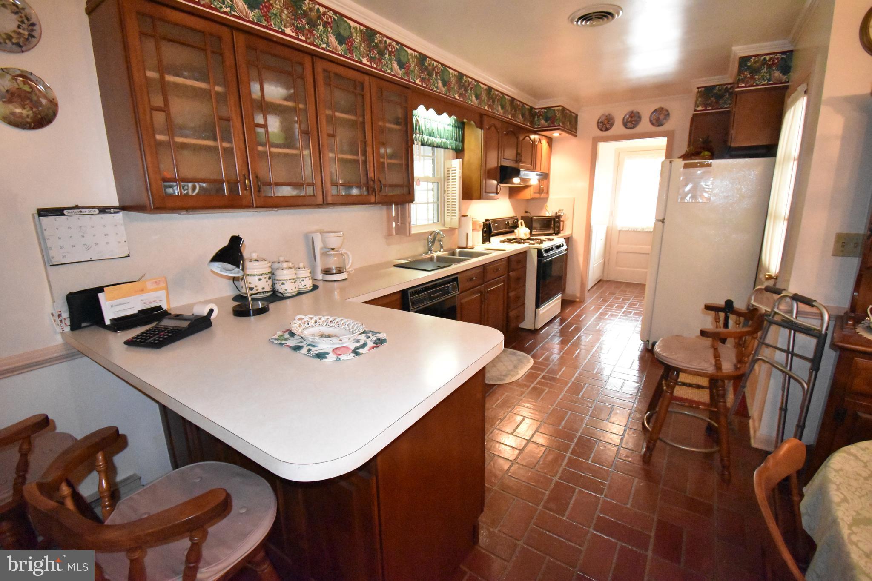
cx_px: 436
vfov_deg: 77.3
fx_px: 363
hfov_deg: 100.4
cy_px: 290
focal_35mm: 15
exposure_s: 1/200
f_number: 4.5
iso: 12800
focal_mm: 10
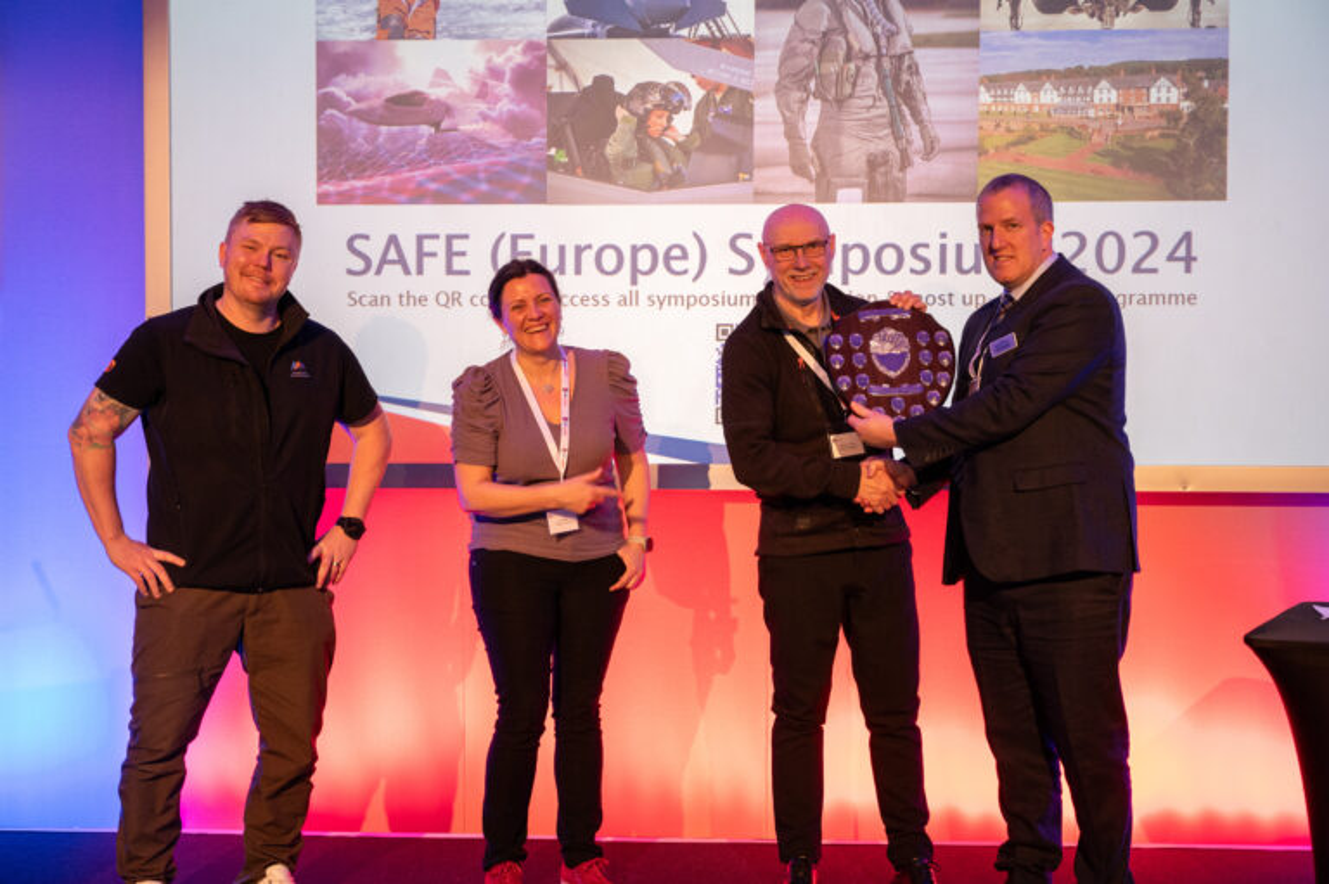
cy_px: 442
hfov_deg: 38.2
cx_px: 664
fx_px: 1918
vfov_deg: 26.0
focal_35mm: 52
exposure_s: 1/125
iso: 2800
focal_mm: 52
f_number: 4
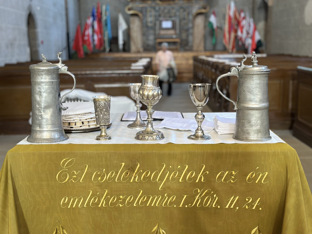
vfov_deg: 30.3
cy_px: 117
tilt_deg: -10.1
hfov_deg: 39.7
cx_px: 156
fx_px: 433
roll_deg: +1.2
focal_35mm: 48
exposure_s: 1/50
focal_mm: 6.86
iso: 100
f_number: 1.78
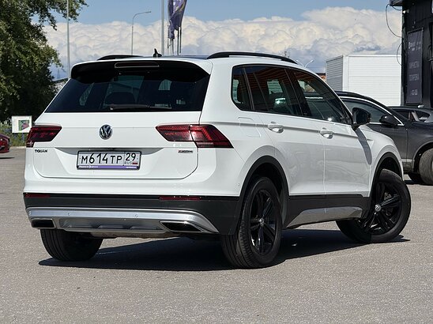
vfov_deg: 12.3
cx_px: 216
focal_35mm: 120
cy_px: 162
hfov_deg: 16.4
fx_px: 1500
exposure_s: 1/3344
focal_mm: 15.66
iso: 40
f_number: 2.8
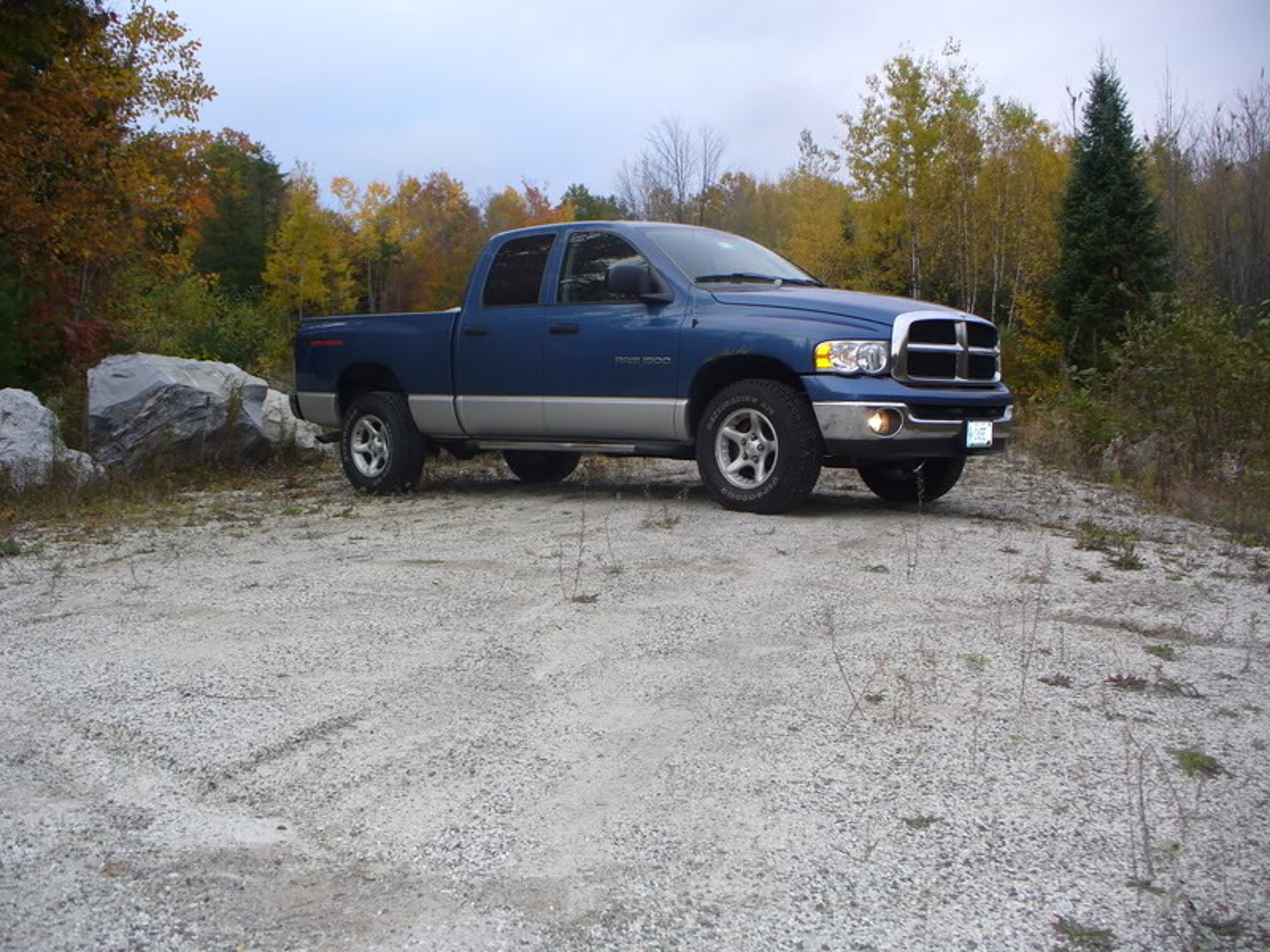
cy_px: 476
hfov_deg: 50.1
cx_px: 635
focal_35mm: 37
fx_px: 1357
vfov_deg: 38.7
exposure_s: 1/250
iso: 80
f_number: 2.8
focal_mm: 6.1
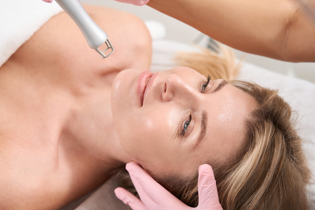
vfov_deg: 25.5
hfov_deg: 37.4
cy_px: 126
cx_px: 136
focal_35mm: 53
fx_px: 464
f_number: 3.5
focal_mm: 41.8
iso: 100
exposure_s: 1/250
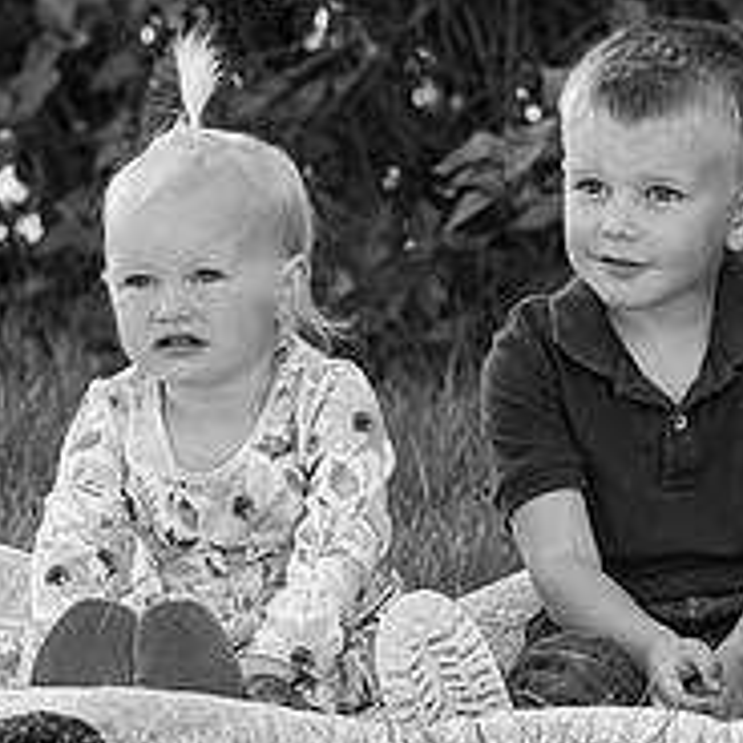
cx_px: 832
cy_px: 188
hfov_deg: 4.2
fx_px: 10078
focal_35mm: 415
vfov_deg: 4.2
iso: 500
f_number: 6.3
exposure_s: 1/200
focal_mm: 155
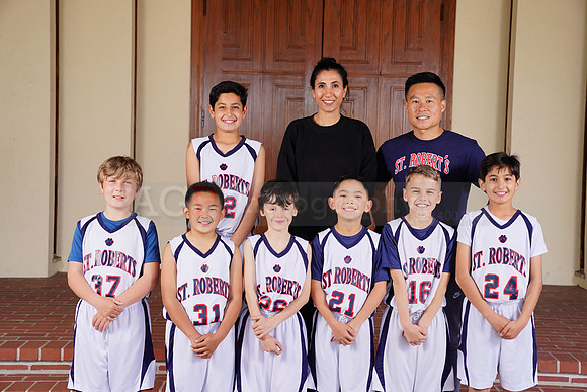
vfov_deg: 19.5
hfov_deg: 28.8
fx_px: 1142
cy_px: 196
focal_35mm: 70
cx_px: 294
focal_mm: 70
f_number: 5.6
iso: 200
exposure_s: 1/200
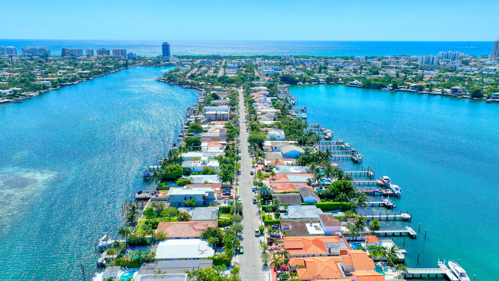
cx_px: 254
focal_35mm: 27
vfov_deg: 42.9
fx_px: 357
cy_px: 142
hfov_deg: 69.9
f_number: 2.8
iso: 140
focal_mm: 12.29
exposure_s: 1/2500
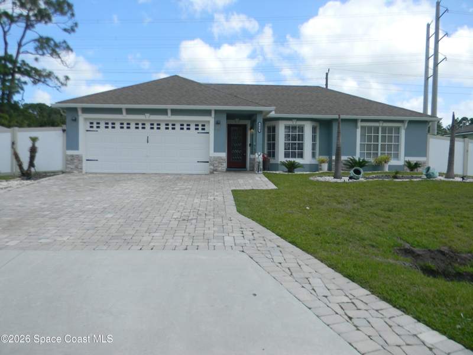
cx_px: 236
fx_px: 383
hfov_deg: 63.4
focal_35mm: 28
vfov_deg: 49.7
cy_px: 178
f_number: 7
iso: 80
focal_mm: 5
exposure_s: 1/226
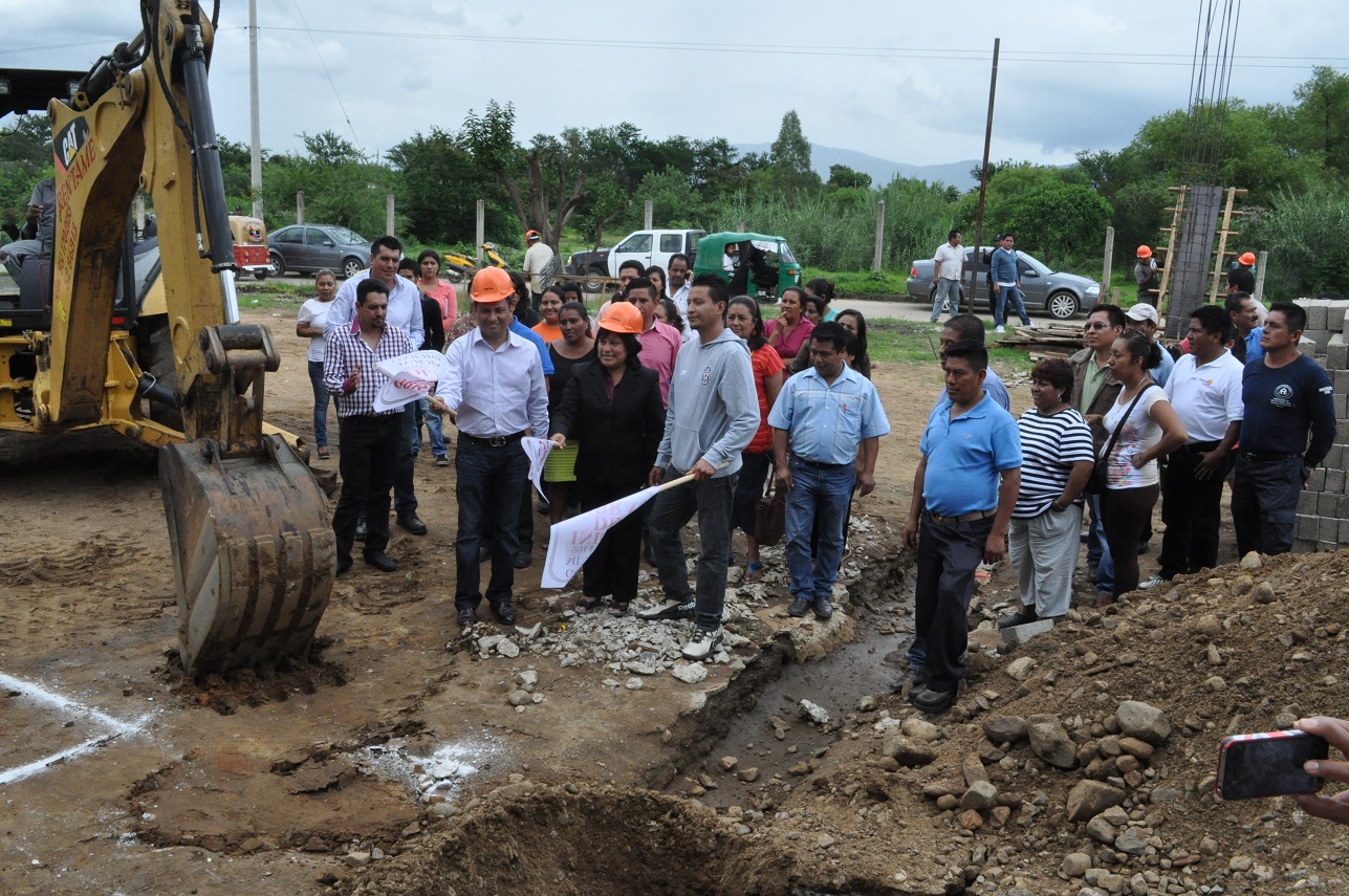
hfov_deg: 57.3
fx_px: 1235
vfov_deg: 39.9
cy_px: 448
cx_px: 674
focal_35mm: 33
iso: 1600
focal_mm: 22
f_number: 20
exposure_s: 1/400
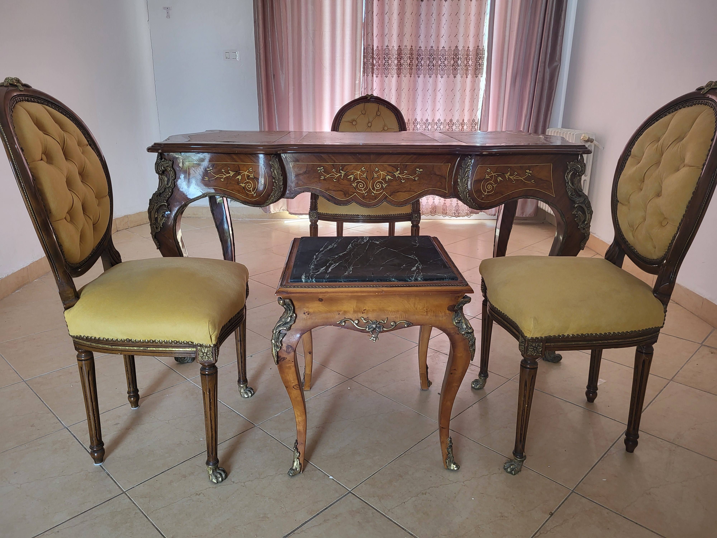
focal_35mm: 26
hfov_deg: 67.3
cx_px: 358
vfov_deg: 53.1
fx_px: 539
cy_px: 269
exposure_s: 1/100
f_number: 1.8
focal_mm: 5.4
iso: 100
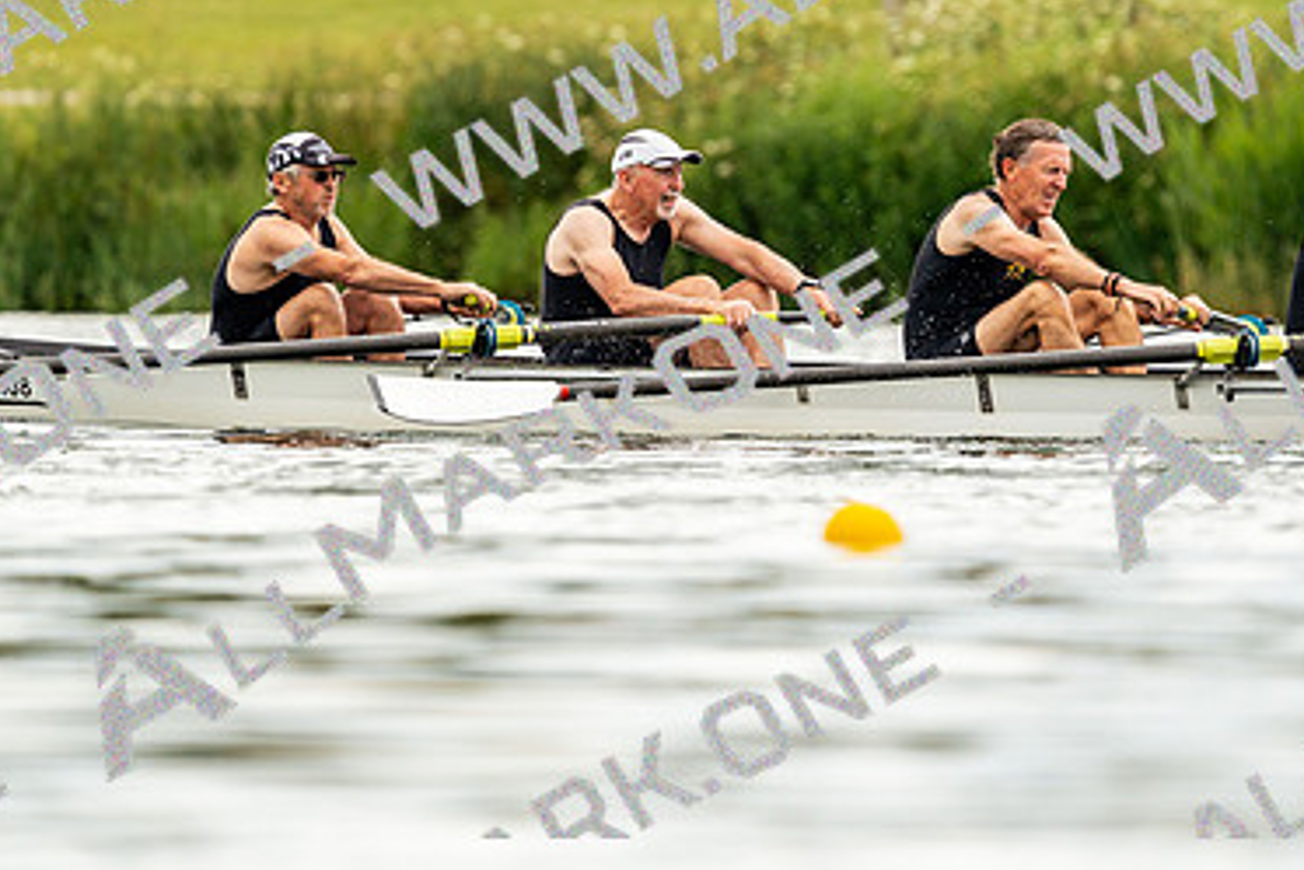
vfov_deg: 1.6
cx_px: 804
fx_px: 31488
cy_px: 239
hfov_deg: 2.4
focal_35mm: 869
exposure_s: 1/2000
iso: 500
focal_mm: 559
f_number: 6.3
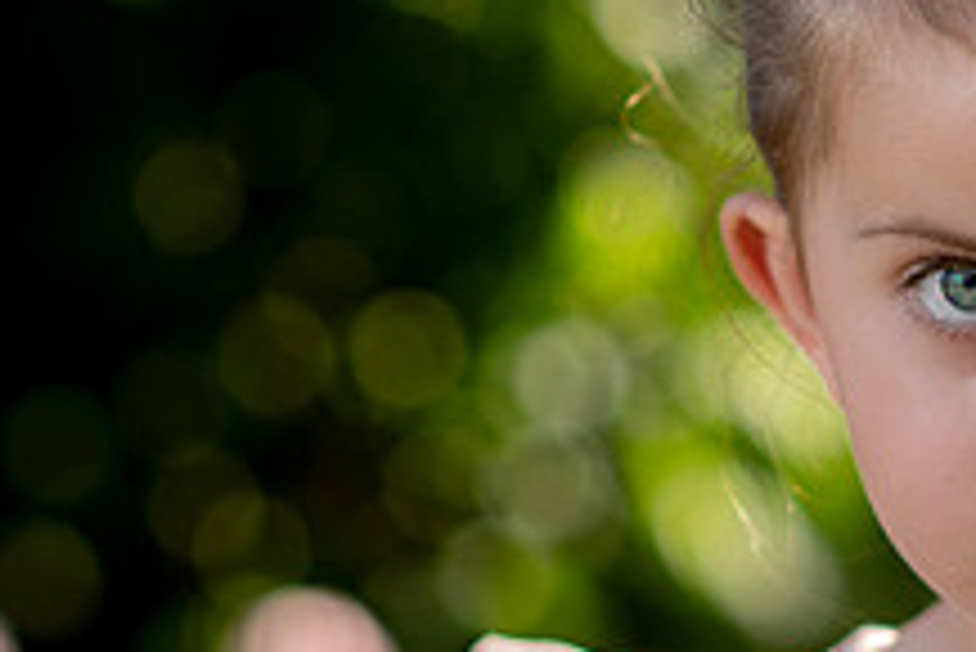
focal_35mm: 281
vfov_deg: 4.9
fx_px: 7623
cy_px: 384
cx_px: 1084
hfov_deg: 7.3
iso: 64
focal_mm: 105
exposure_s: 1/250
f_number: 2.8
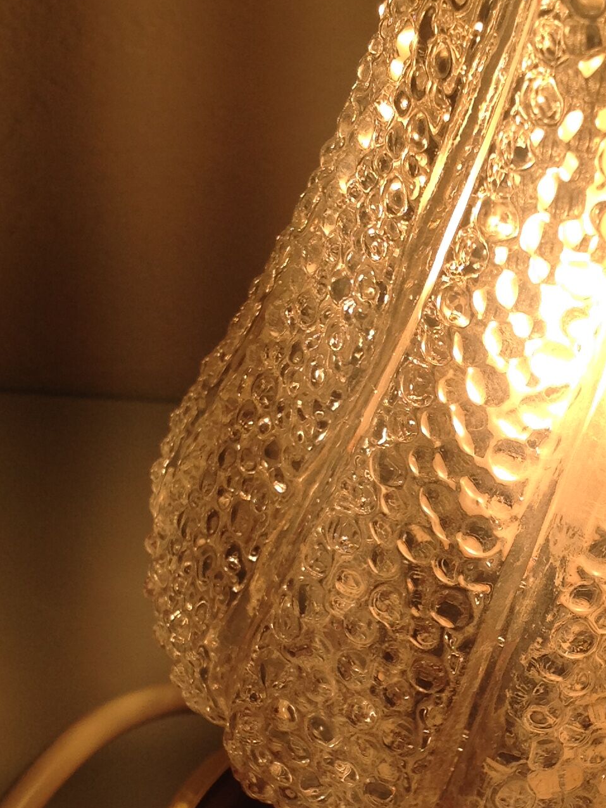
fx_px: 1657
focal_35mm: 71
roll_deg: -23.4
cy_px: 588
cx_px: 582
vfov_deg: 27.1
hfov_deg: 20.2
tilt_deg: -42.4
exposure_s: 1/775
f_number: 2.4
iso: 50
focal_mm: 4.28
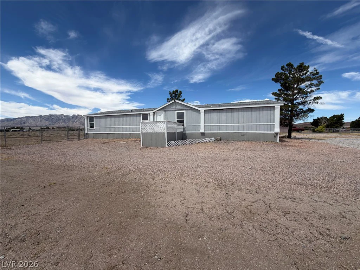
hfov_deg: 102.1
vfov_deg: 85.7
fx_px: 146
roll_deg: +0.6
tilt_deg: -2.2
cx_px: 180
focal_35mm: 14
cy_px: 135
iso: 20
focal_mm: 2.22
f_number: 2.2
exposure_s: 1/1339
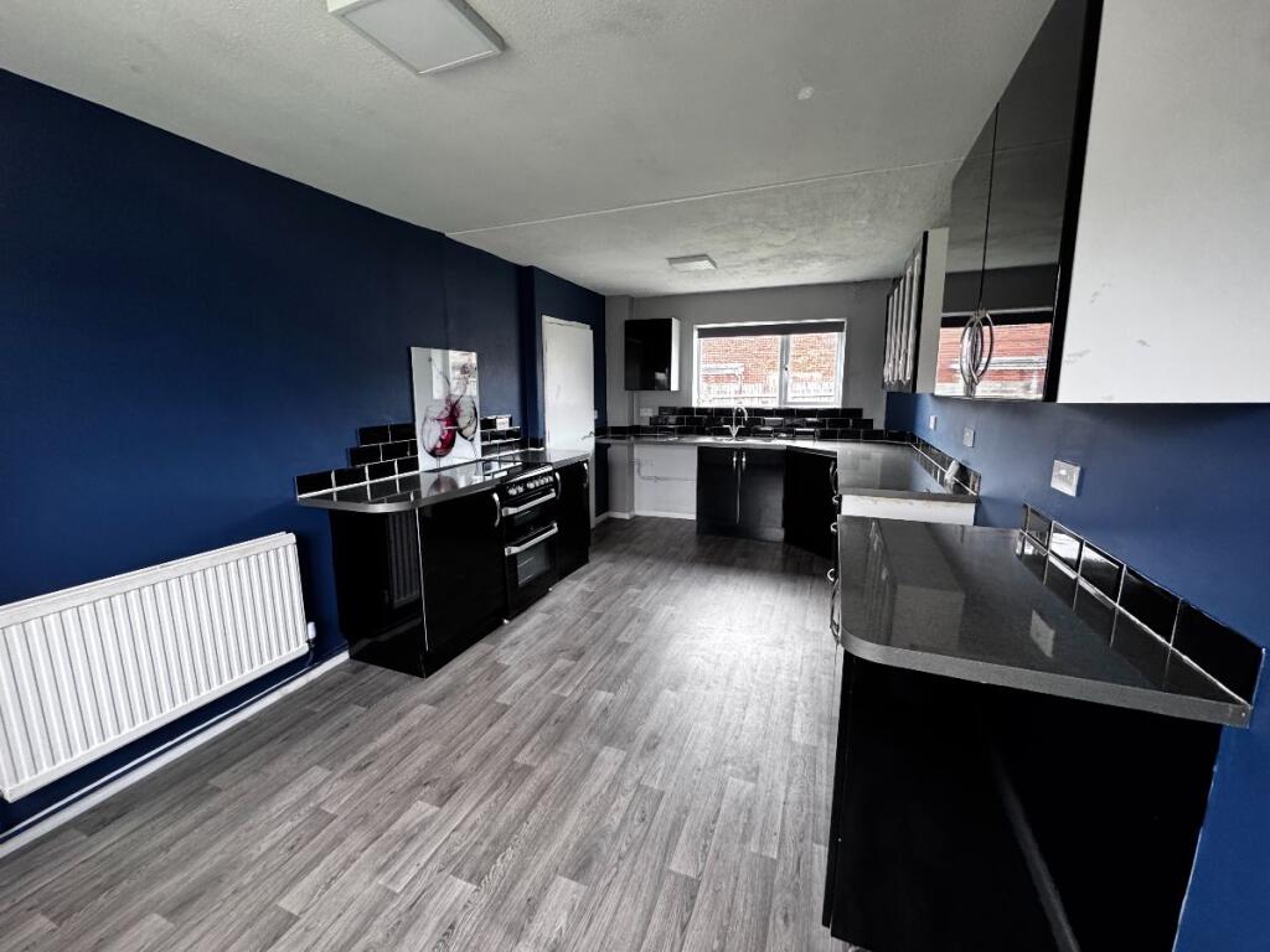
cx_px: 635
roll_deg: +1.7
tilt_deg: -9.4
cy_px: 476
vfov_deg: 85.7
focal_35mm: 14
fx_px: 514
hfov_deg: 102.1
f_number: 2.2
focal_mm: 2.22
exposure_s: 1/67
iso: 320
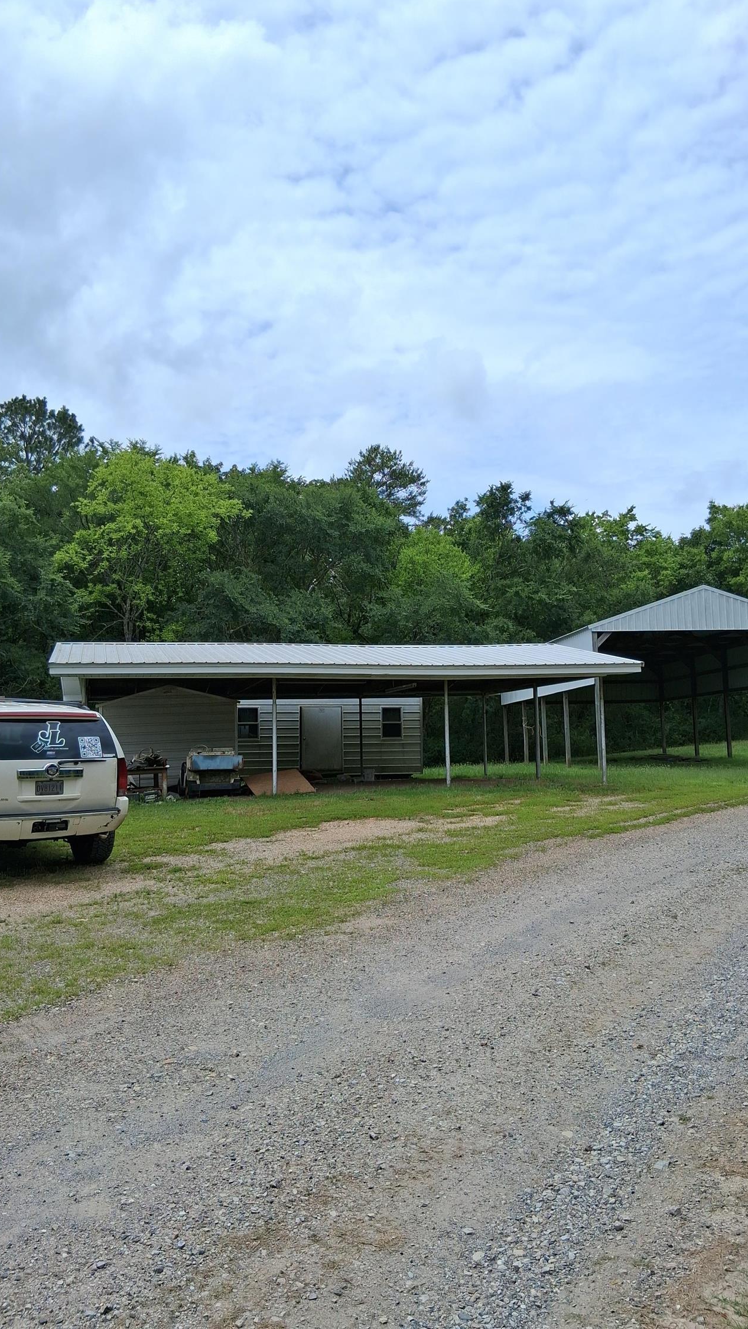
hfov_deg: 40.2
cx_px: 390
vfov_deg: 66.1
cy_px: 649
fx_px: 1022
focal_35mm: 29
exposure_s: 1/1157
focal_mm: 3.98
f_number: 1.8
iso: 25
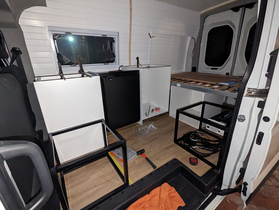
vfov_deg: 78.2
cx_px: 140
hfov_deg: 94.4
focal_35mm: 16
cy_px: 105
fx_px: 129
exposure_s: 1/23.8
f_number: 2.2
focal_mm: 2.35
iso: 1079
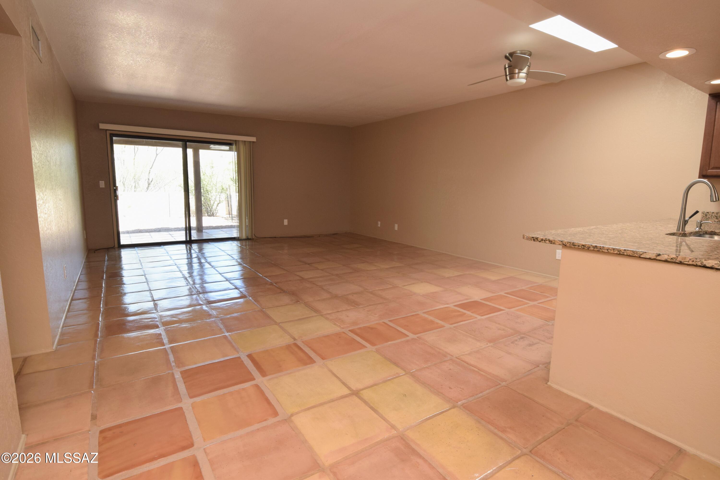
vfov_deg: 67.4
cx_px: 360
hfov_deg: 90.0
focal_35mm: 18
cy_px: 240
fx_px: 360
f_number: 9
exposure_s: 1/40
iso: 400
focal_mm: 12
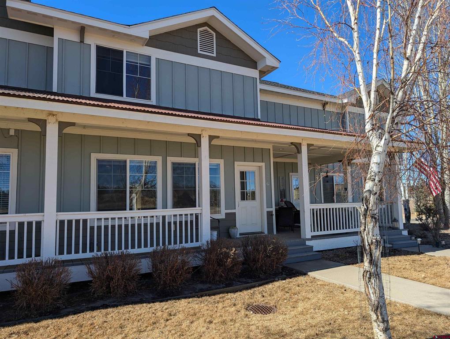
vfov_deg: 56.9
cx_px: 225
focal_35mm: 24
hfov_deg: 71.5
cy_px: 170
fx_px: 312
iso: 16
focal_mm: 6.9
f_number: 1.68
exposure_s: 1/673
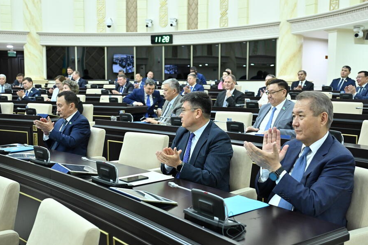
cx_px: 194
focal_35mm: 40
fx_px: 404
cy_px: 127
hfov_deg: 48.9
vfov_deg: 33.7
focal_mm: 34.5
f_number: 3.5
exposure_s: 1/125
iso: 1600
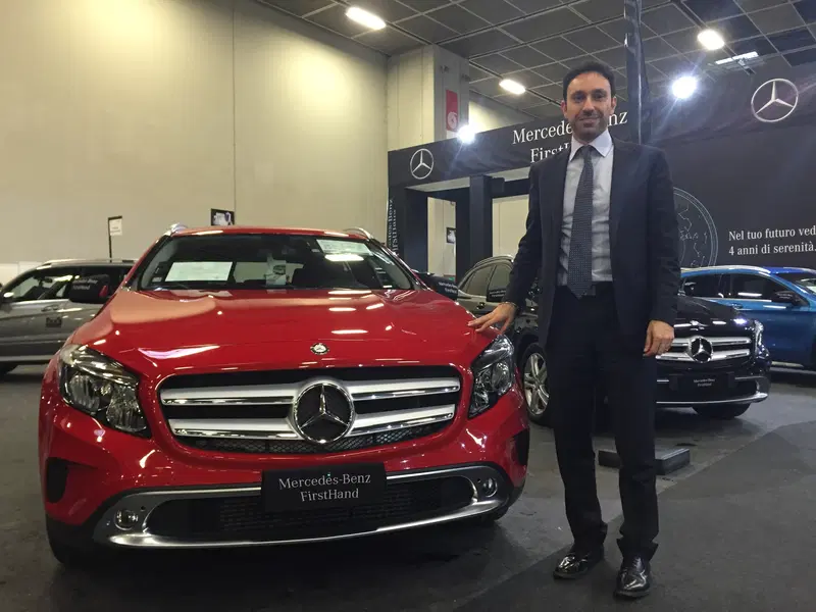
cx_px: 408
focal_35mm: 29
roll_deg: +2.1
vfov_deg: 48.2
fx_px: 684
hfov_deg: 61.7
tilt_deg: +0.0
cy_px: 306
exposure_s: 1/33
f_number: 2.2
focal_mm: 4.15
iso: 250
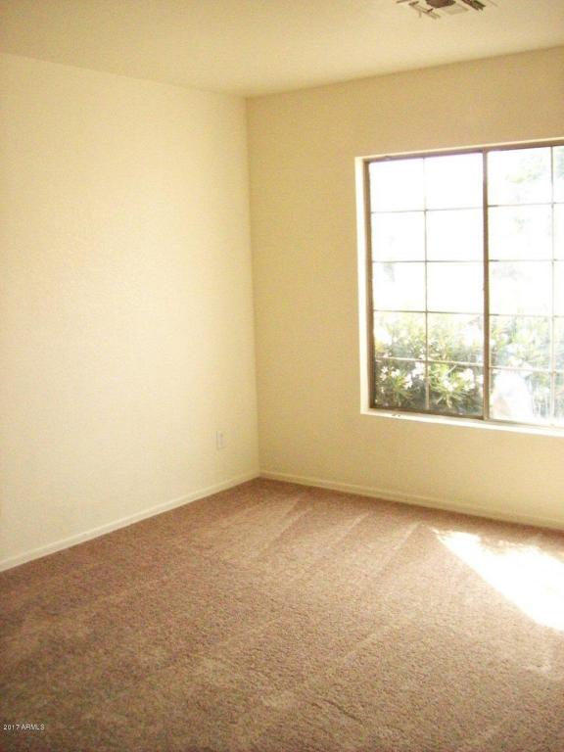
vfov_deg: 51.4
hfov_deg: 39.7
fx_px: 782
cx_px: 282
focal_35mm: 36
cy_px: 376
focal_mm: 6
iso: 800
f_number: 2.7
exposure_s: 1/1401
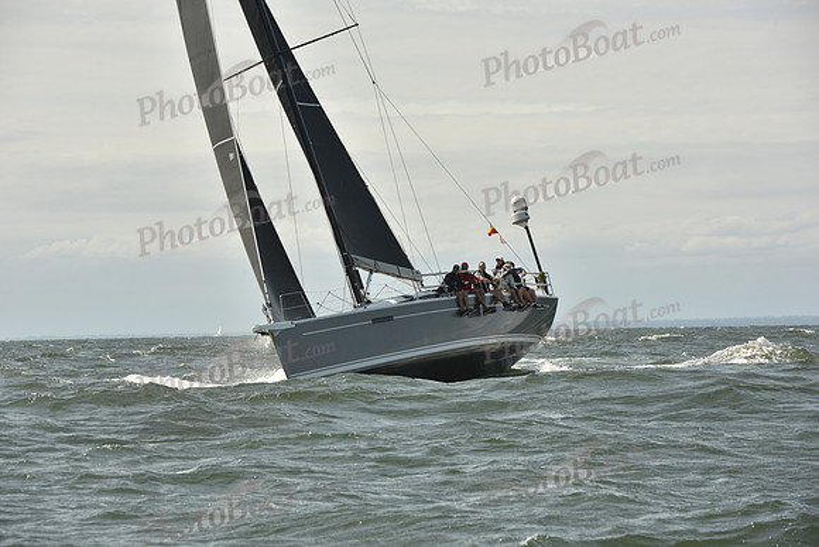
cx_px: 410
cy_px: 274
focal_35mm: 170
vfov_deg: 8.1
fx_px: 3868
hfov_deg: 12.1
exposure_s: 1/800
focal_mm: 170
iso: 250
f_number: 10
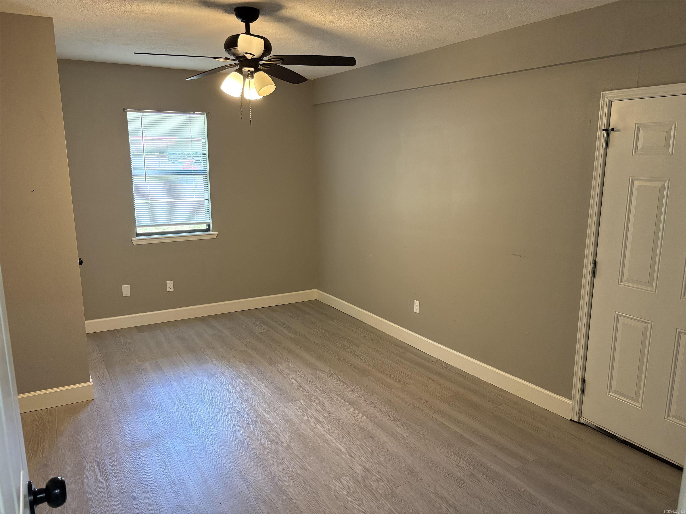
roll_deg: -0.2
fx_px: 515
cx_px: 343
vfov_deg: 53.1
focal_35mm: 26
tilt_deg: -10.2
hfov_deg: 67.3
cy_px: 257
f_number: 1.6
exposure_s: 1/60
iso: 200
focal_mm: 5.96
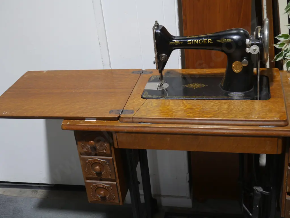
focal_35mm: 48
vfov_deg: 30.3
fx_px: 402
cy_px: 109
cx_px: 145
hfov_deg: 39.7
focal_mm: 24
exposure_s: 1/60
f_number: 5.6
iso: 640
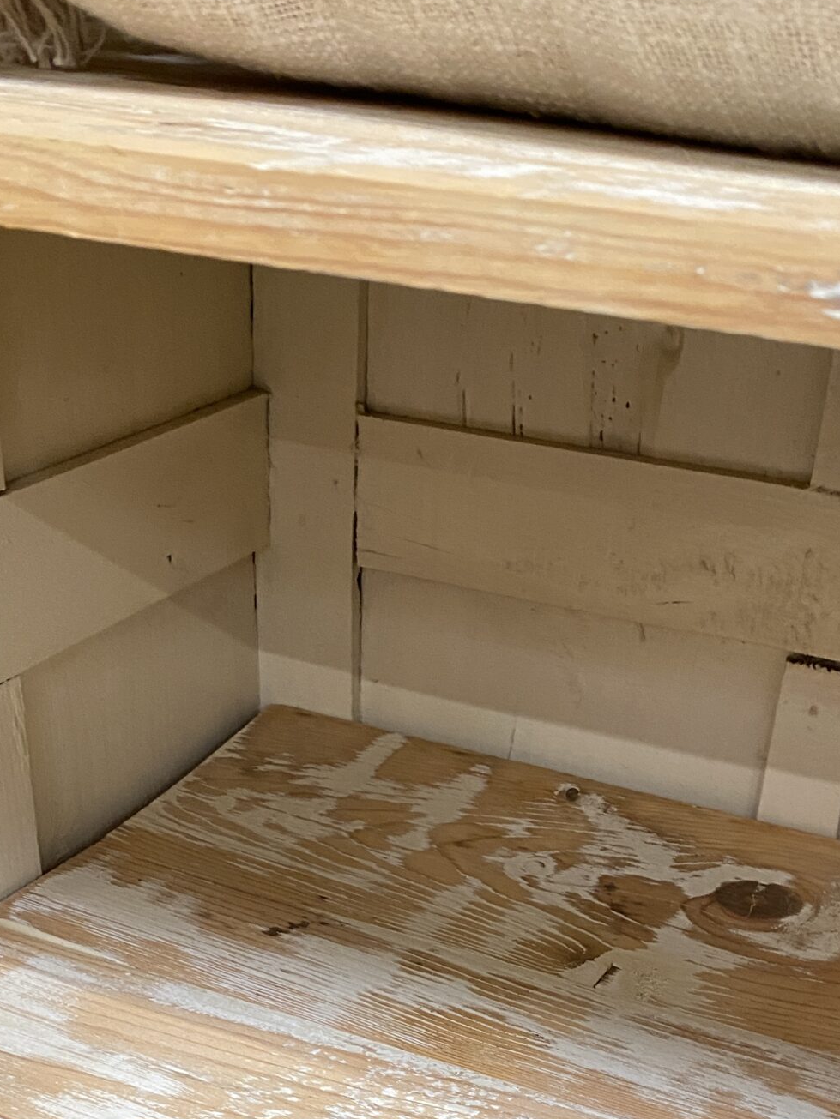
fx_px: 1650
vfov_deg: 34.5
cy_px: 1085
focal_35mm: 51
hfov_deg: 28.5
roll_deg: -1.5
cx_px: 488
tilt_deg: -34.2
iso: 160
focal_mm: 4.25
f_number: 1.8
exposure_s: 1/50
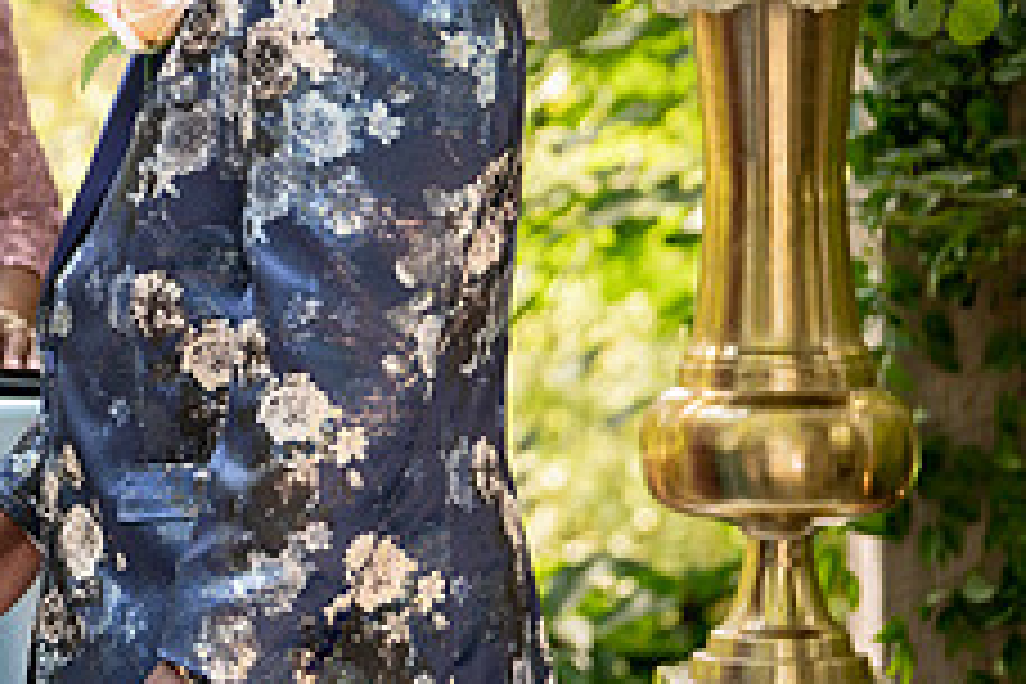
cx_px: -227
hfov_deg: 6.0
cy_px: 182
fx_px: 9718
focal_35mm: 341
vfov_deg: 4.0
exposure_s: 1/200
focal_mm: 131
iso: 400
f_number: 4
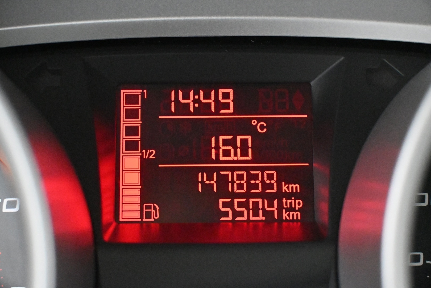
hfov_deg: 43.0
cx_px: 216
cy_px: 144
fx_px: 548
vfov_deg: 29.4
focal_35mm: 46
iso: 12800
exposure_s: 1/50
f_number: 4.8
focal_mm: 30.5
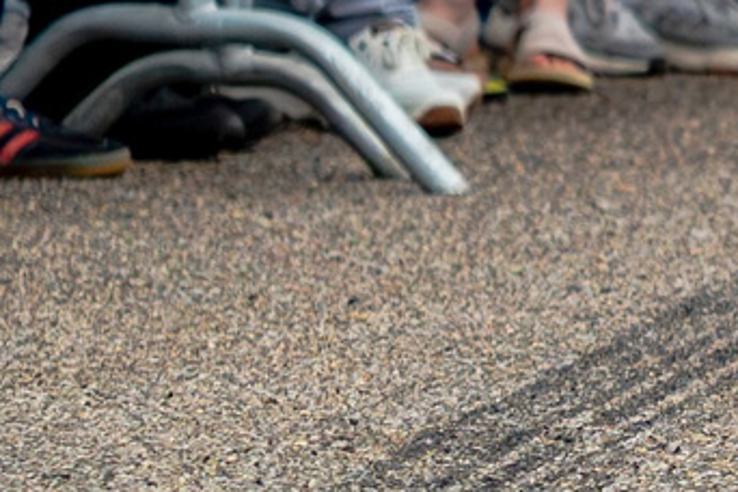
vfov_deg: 1.9
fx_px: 14472
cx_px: 2465
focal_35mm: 706
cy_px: -208
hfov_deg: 2.9
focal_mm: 85
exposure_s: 1/250
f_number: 2.5
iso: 800
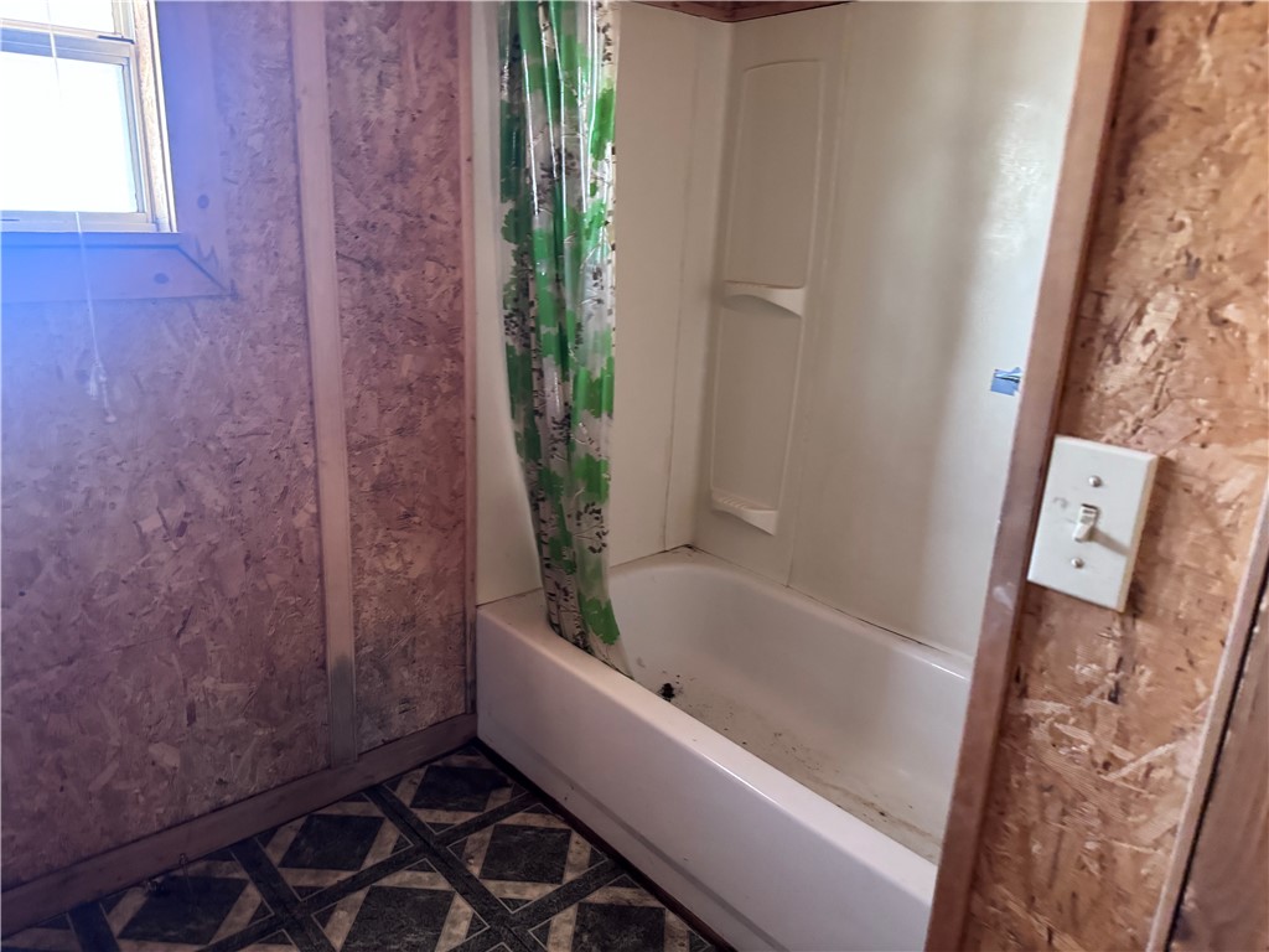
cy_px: 476
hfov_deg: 71.6
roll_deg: -2.2
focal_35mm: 24
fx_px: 880
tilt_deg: -17.4
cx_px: 634
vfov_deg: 56.8
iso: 800
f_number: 1.78
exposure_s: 1/43
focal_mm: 6.76
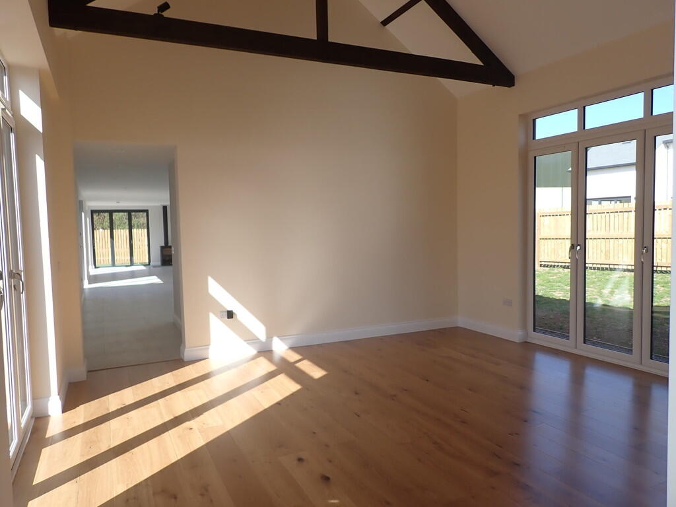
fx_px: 488
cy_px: 254
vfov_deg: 54.9
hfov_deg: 69.4
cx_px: 338
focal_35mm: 25
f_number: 2.8
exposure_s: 1/500
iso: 100
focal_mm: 4.5
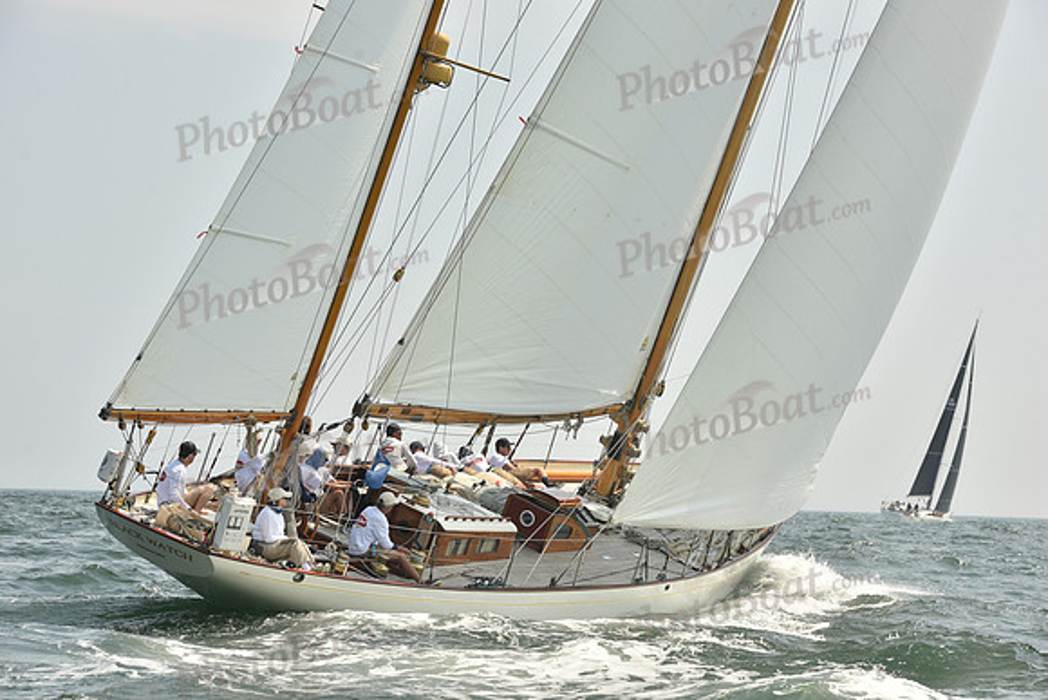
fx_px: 3203
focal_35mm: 110
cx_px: 524
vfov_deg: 12.5
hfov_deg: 18.6
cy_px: 350
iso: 250
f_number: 9
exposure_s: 1/800
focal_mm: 110
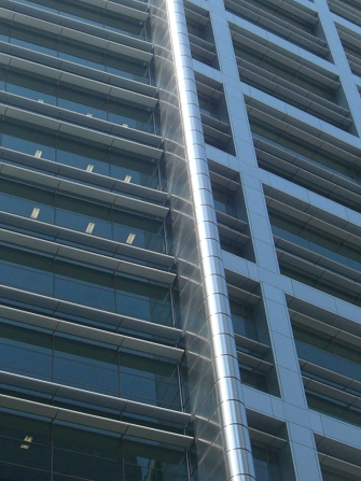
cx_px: 205
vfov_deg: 22.4
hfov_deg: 17.0
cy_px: 158
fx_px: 1210
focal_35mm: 87
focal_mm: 6.3
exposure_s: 1/320
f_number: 4.4
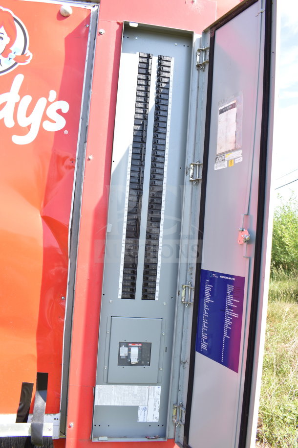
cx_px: 149
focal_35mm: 27
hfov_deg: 47.9
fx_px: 335
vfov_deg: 67.4
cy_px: 224
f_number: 6.3
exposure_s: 1/160
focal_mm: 18
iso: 200
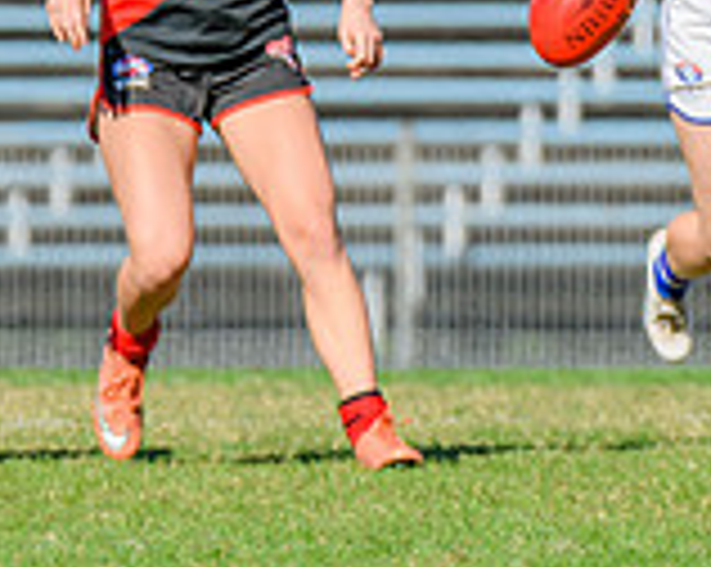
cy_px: -12
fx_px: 33774
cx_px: 688
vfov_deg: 1.0
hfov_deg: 1.2
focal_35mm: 1607
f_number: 9
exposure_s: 1/1600
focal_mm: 420
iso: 640
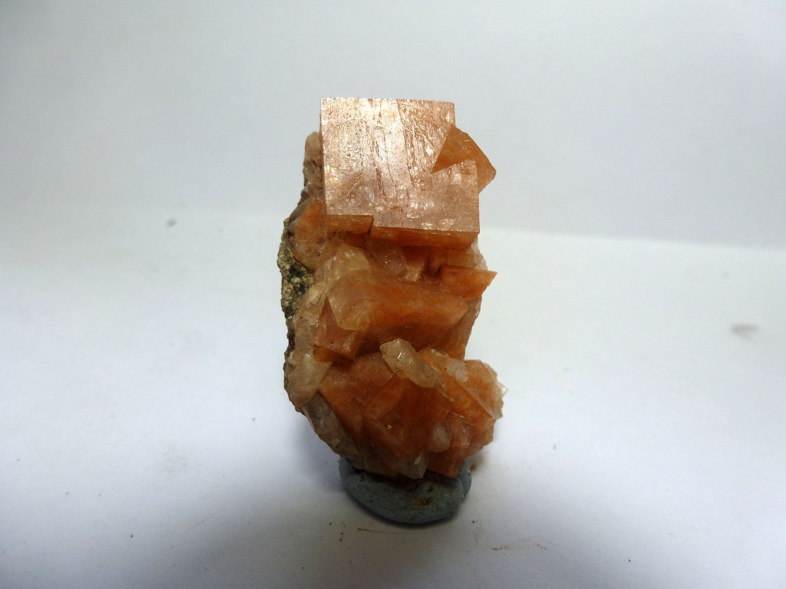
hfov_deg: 71.6
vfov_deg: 56.8
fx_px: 545
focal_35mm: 24
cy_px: 294
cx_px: 393
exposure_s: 1/160
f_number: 4
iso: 100
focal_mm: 4.3
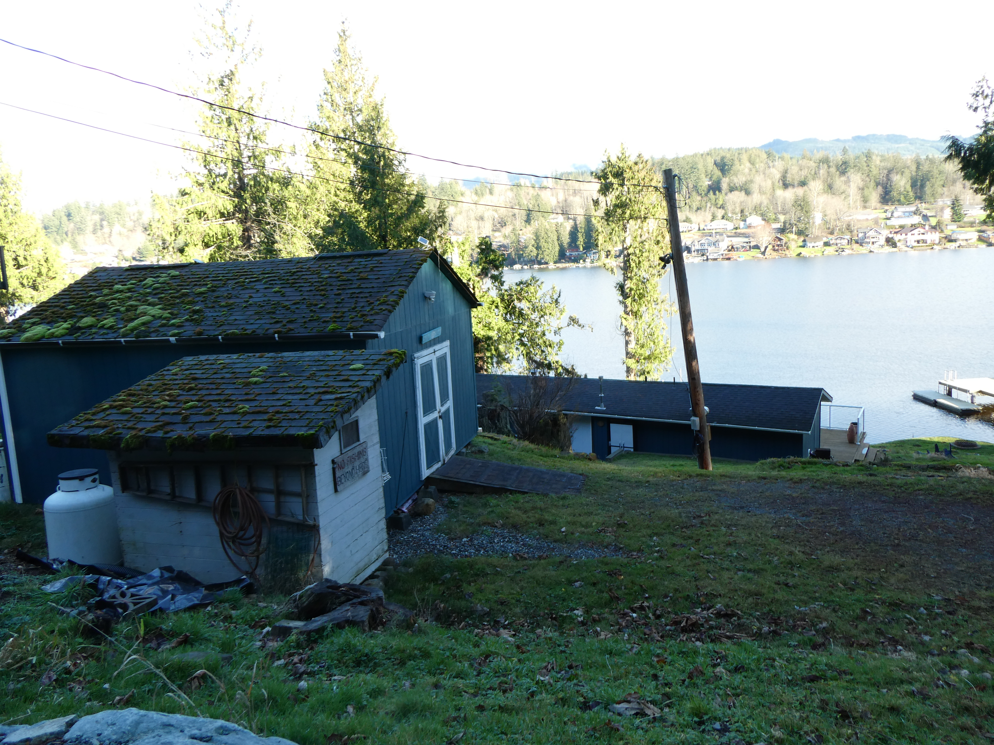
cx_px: 497
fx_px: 689
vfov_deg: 56.8
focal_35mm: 24
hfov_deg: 71.6
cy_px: 372
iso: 80
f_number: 3.3
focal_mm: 4.3
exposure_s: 1/100
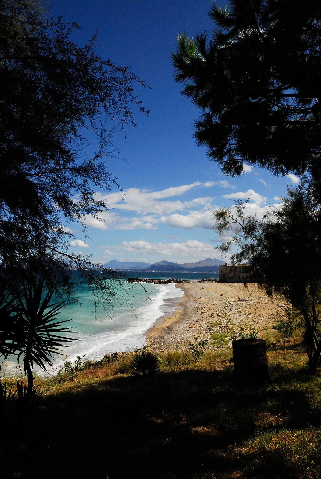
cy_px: 240
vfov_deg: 70.4
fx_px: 340
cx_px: 160
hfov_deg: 50.5
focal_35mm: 26
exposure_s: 1/1250
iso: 800
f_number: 14
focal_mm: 17
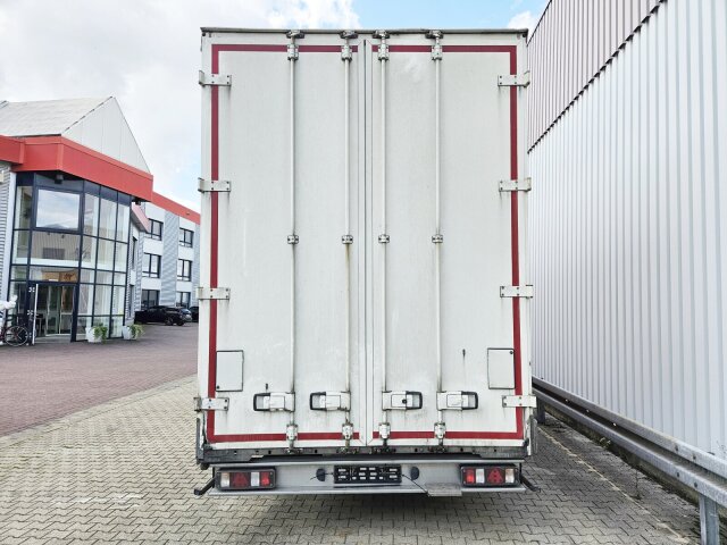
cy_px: 272
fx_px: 483
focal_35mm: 23
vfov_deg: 58.9
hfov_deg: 73.9
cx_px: 364
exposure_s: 1/1425
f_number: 1.8
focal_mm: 5.4
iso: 32
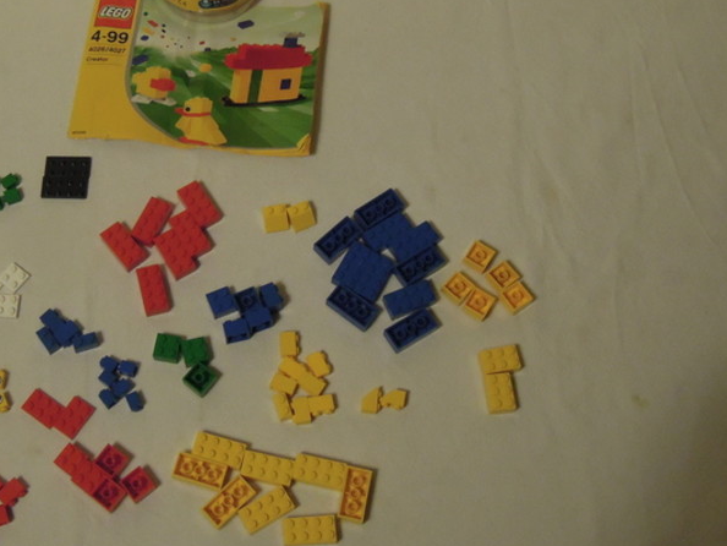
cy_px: 181
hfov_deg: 35.7
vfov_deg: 27.4
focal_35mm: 53
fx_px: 1114
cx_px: 233
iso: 800
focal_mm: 6.3
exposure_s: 1/80
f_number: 3.2
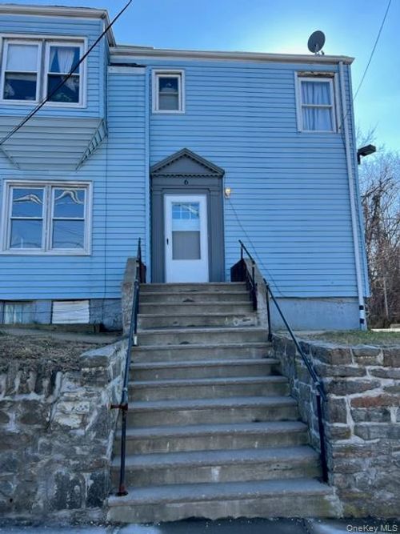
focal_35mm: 26
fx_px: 401
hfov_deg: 53.0
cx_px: 200
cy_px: 267
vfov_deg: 67.3
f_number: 1.5
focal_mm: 5.7
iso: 50
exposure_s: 1/1326
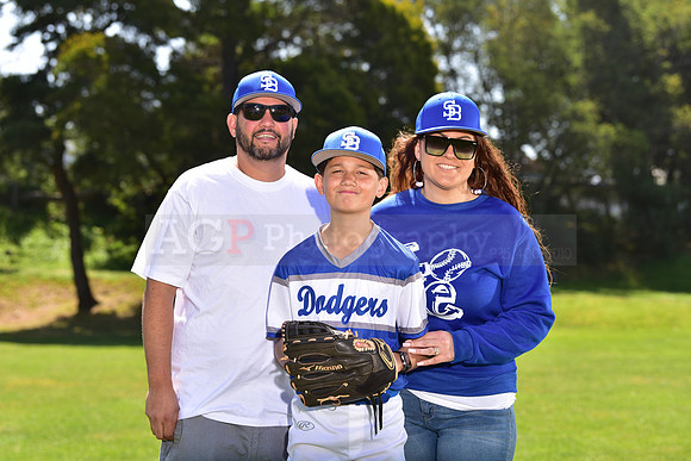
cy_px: 230
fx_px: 1766
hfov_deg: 22.1
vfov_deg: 14.9
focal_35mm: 92
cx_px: 346
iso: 80
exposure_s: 1/250
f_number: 5
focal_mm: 92
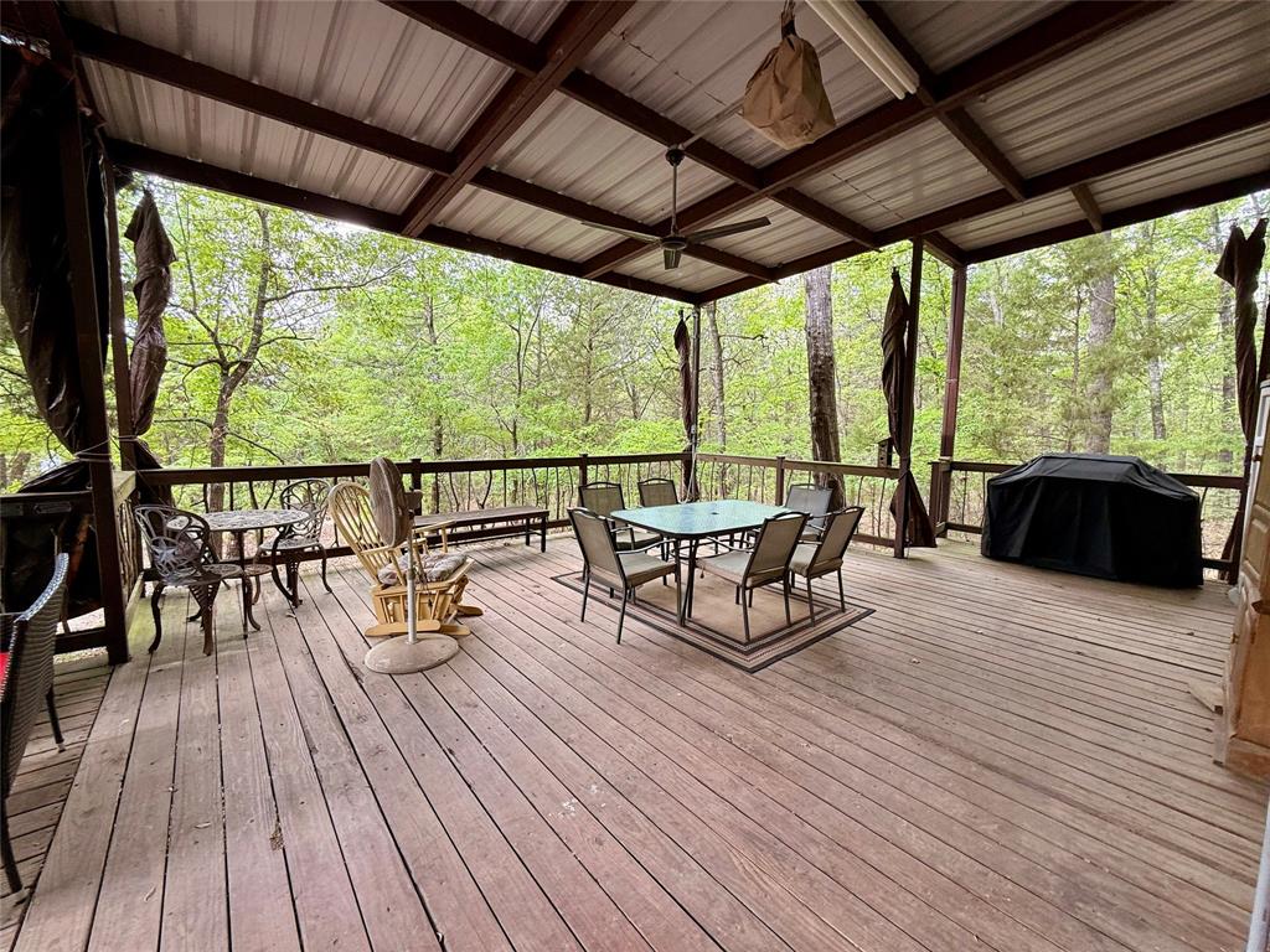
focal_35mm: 14
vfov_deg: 85.7
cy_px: 476
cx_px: 635
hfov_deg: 102.1
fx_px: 514
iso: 64
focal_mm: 2.22
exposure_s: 1/99
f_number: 2.2
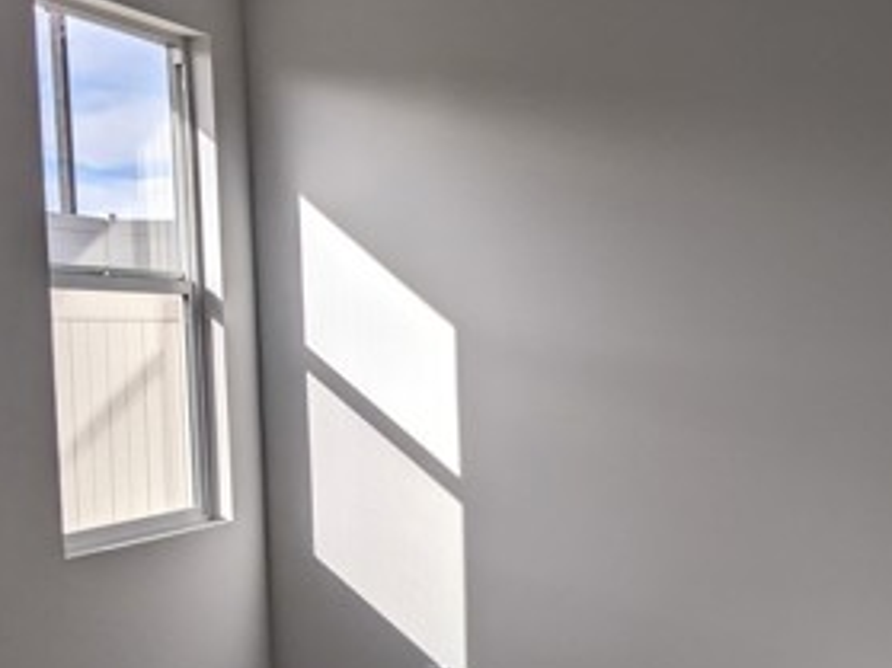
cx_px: 786
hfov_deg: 30.0
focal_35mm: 62
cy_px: 457
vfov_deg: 23.5
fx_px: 1597
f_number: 1.8
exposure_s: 1/690
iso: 37
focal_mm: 4.44
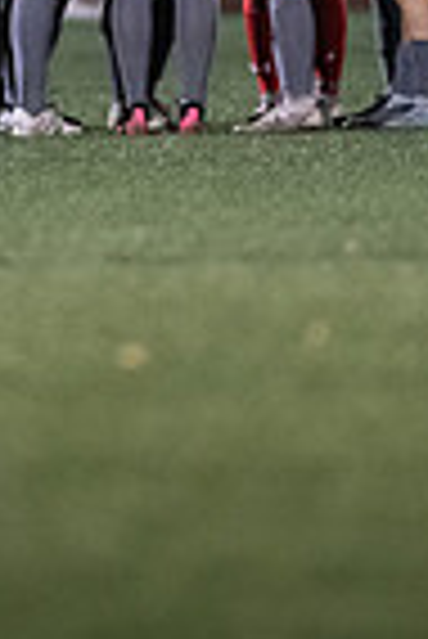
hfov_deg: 1.1
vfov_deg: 1.7
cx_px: 36
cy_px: -169
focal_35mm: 1224
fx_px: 21773
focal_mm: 300
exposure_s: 1/1000
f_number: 2.8
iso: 8000
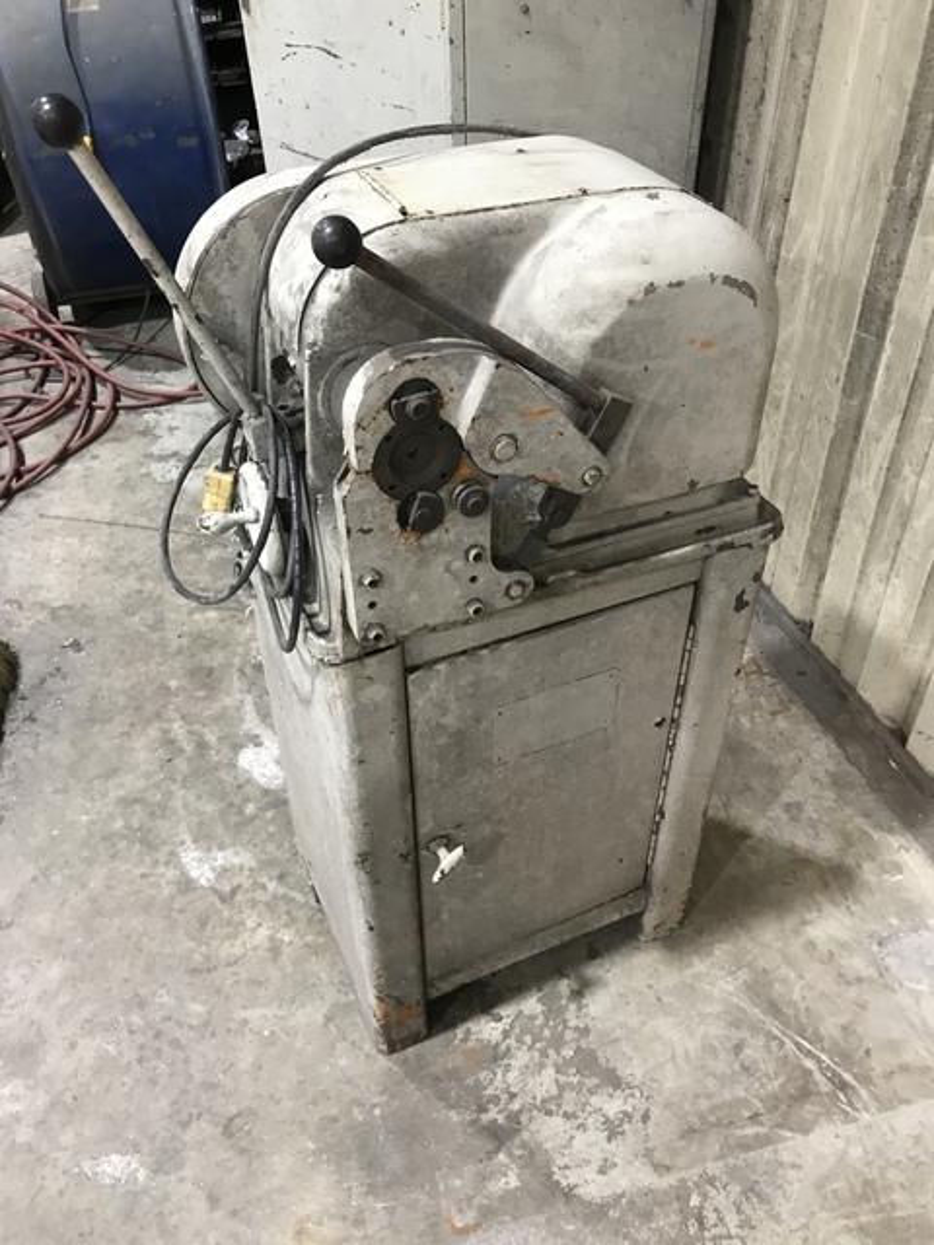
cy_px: 622
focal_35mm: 28
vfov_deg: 63.4
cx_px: 467
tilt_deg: -39.7
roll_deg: -1.8
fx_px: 1007
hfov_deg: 49.7
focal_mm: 3.99
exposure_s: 1/17
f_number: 1.8
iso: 40
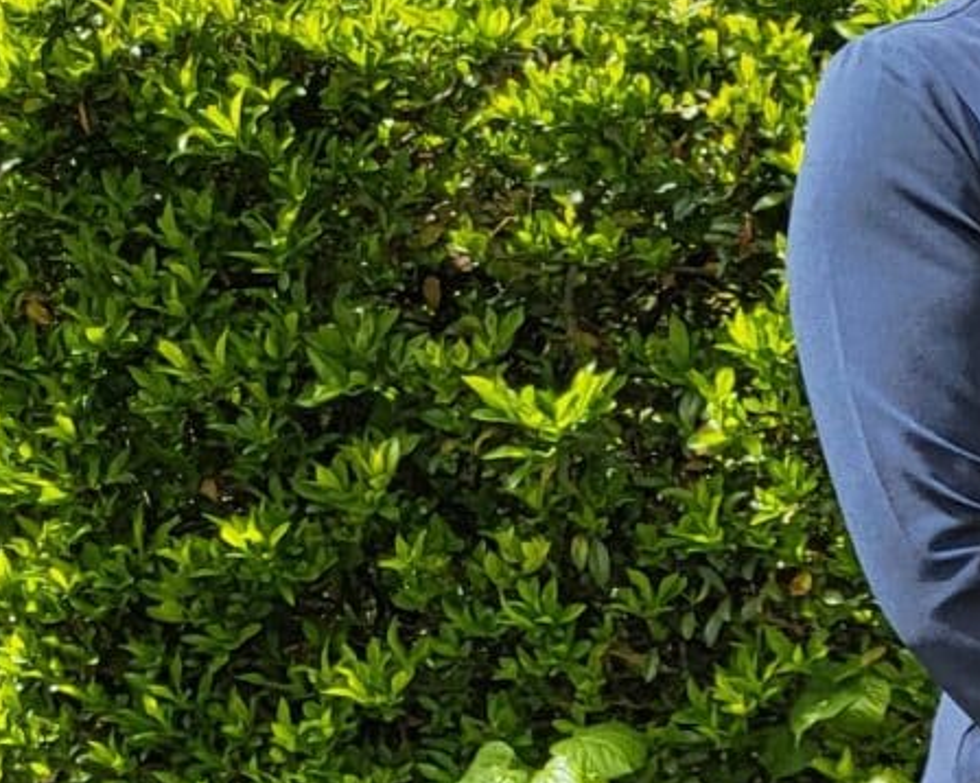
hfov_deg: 11.3
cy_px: 1015
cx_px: 2299
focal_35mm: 145
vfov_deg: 10.4
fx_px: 4204
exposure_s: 1/2157
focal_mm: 4.25
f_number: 1.8
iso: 50
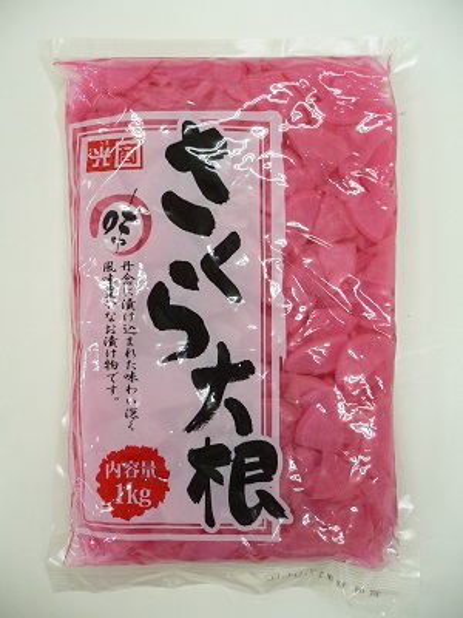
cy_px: 309
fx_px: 624
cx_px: 232
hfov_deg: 40.7
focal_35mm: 35
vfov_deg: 52.6
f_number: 2.8
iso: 100
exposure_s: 1/25
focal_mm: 5.8
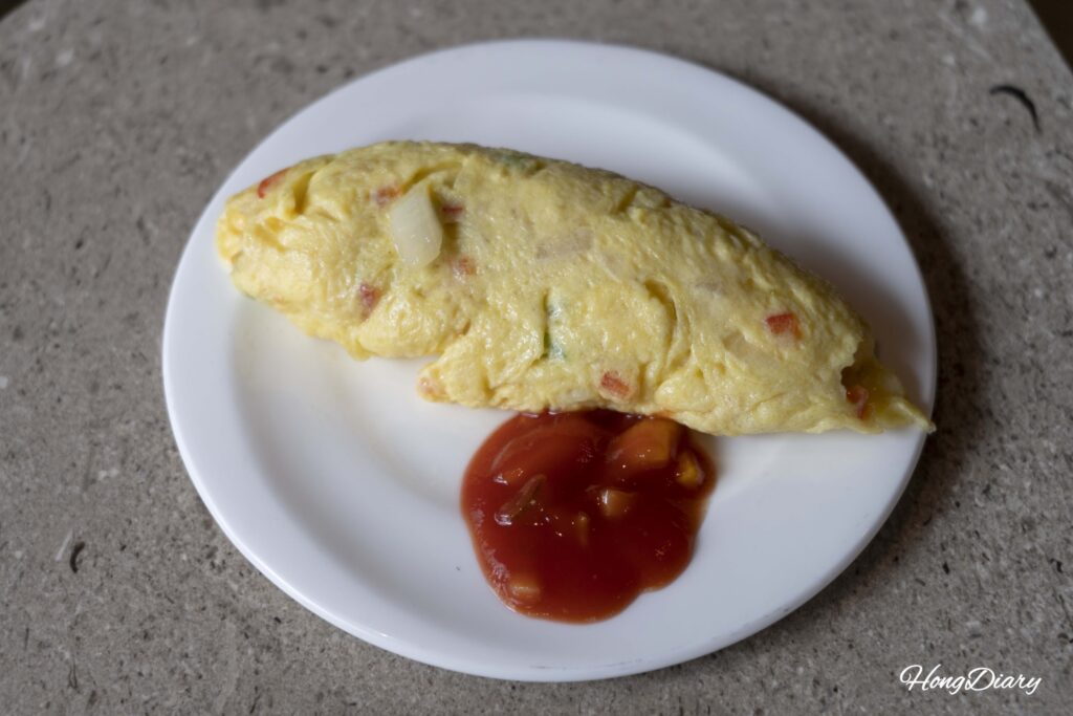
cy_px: 358
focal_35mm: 60
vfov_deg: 22.6
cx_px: 536
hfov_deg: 33.4
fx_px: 1788
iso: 250
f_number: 5.6
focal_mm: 60
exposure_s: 1/60
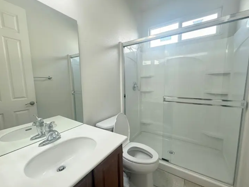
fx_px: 108
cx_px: 125
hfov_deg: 98.2
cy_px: 96
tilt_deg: -7.7
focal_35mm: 15
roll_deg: +1.1
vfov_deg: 81.7
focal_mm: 2.22
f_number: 2.2
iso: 125
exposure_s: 1/120
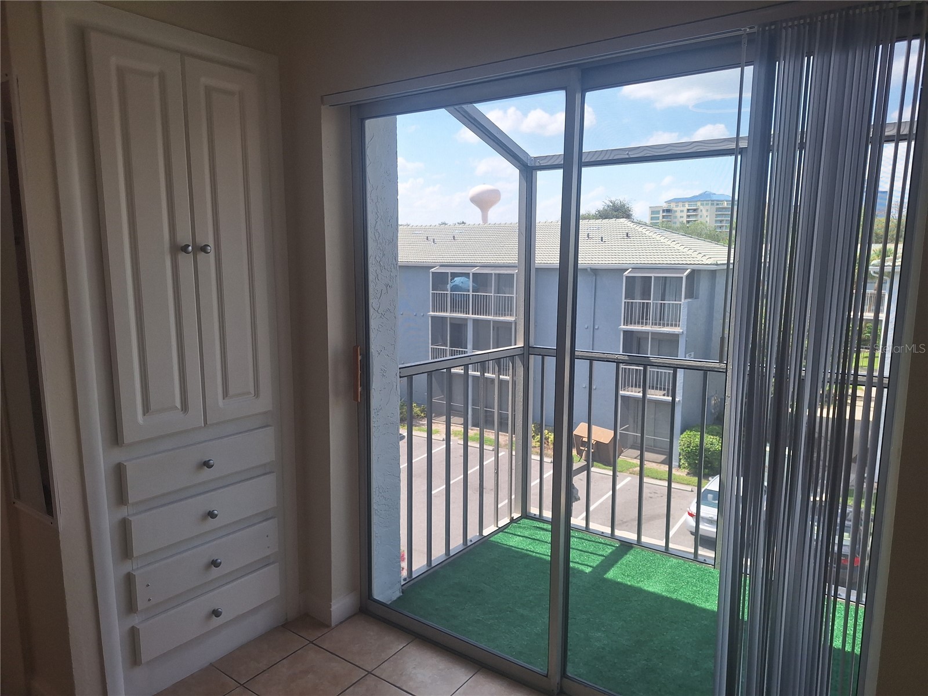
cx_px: 464
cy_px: 348
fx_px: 617
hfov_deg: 73.9
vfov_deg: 58.9
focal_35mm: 23
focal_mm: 5.54
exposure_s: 1/841
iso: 40
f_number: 1.8
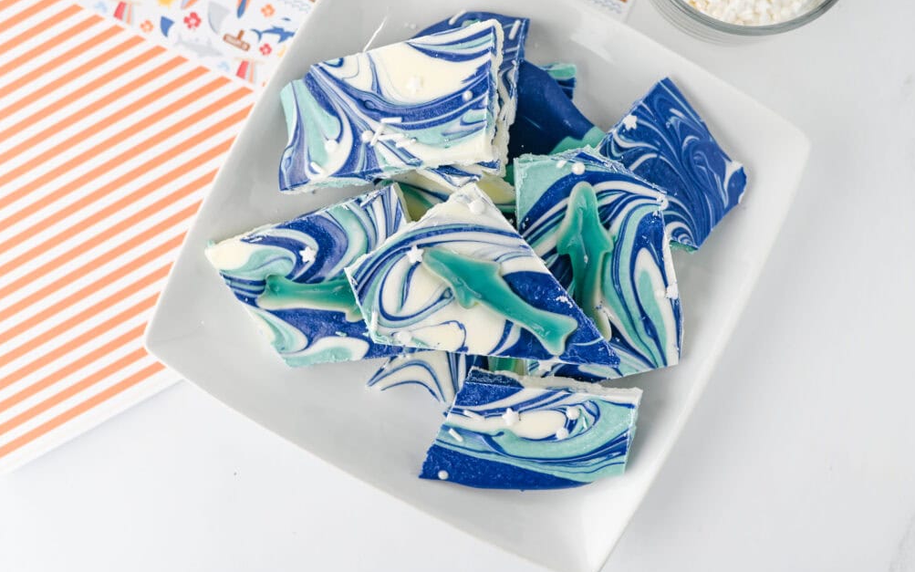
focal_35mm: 52
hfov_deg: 38.9
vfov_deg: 24.9
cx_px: 460
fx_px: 1297
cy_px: 266
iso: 125
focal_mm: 50
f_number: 4
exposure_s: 1/100
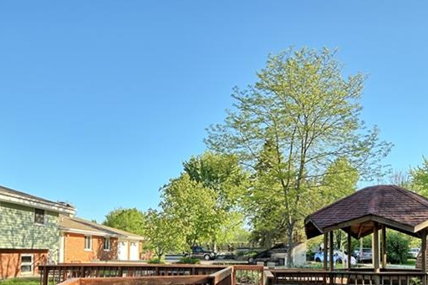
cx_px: 271
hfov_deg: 61.0
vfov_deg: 40.9
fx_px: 357
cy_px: 246
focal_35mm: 30
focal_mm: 10
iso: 100
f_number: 8
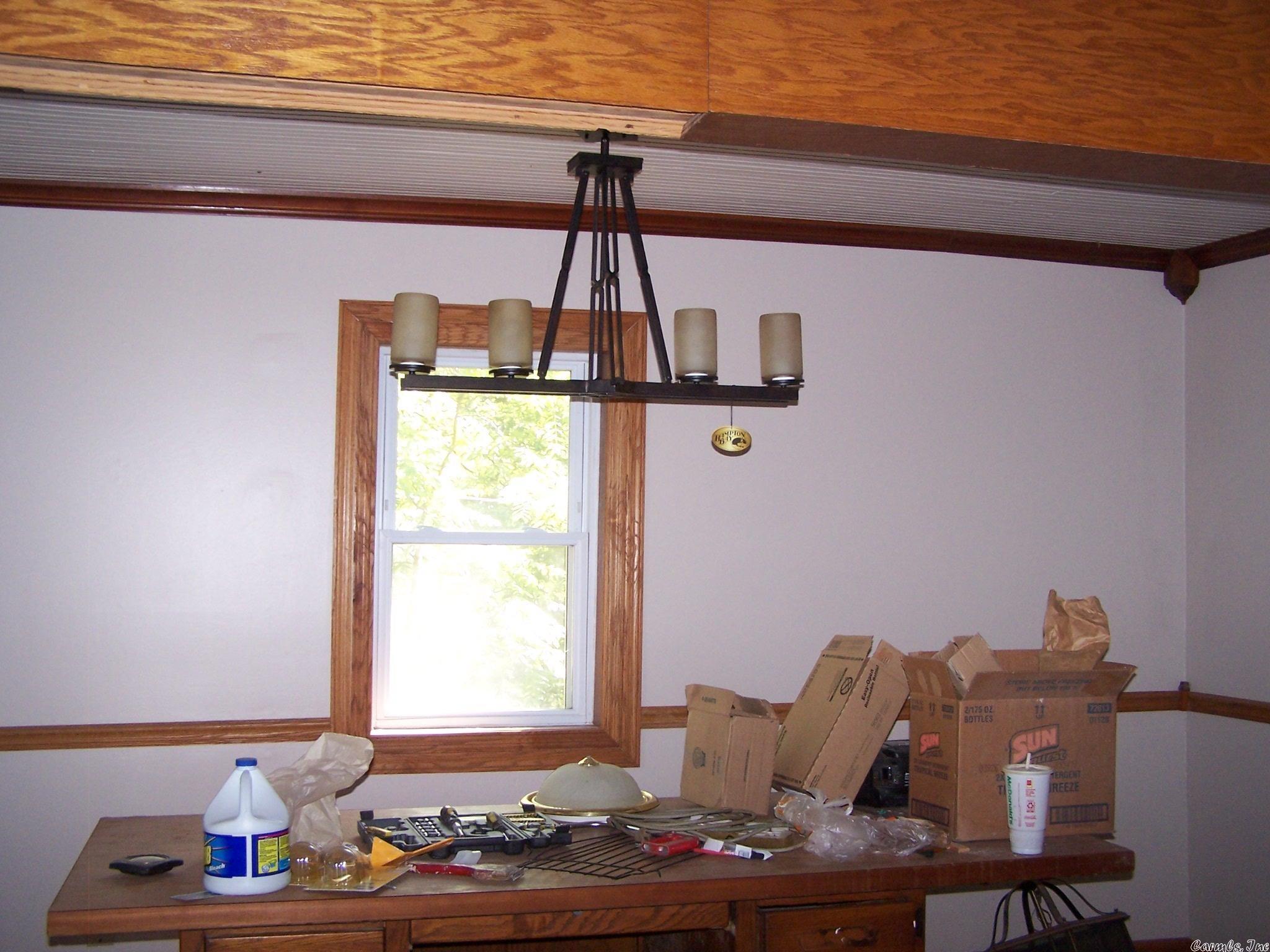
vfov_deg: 37.7
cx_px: 635
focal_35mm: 38
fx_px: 1394
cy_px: 476
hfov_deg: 49.0
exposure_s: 1/60
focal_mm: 6.3
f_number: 2.8
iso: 140
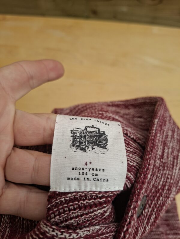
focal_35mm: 23
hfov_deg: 58.9
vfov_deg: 73.9
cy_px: 120
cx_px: 90
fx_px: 159
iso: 50
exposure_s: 1/281
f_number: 1.8
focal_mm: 5.54
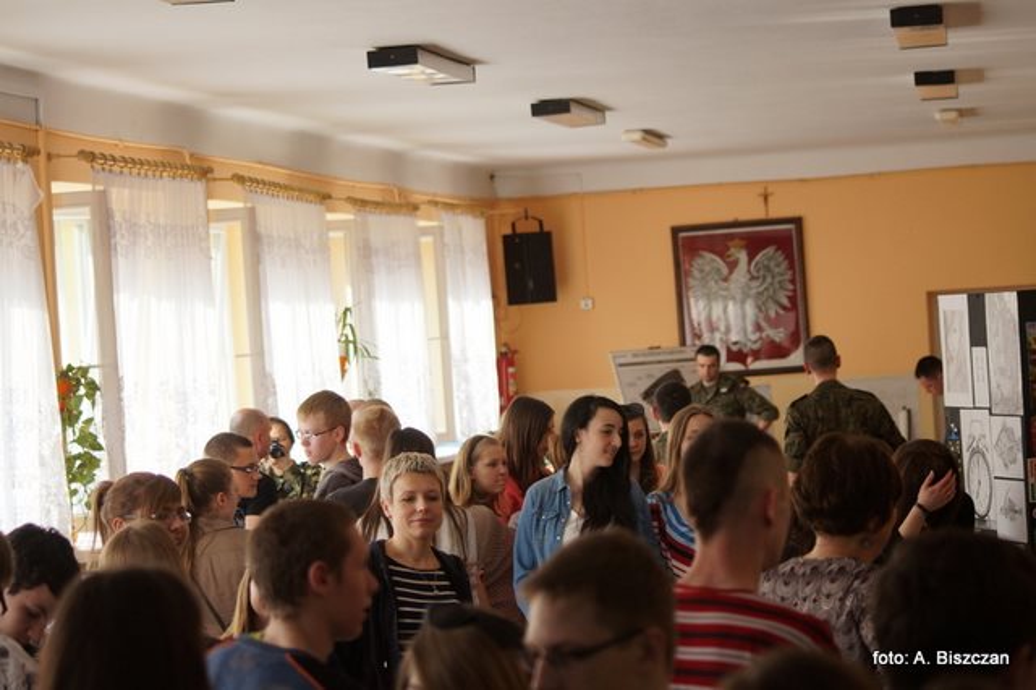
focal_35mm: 105
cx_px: 518
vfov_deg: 13.0
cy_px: 345
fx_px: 3020
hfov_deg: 19.5
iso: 125
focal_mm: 70
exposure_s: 1/160
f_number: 4
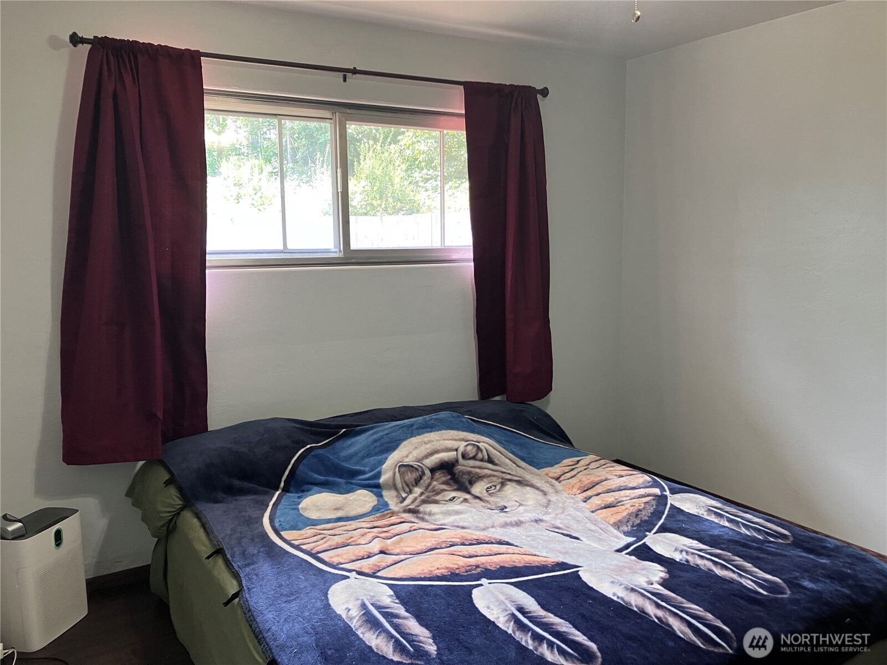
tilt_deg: -8.0
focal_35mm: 28
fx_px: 717
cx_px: 444
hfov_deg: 63.4
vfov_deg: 49.7
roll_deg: +0.2
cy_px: 332
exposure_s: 1/60
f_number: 1.8
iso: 125
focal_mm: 3.99
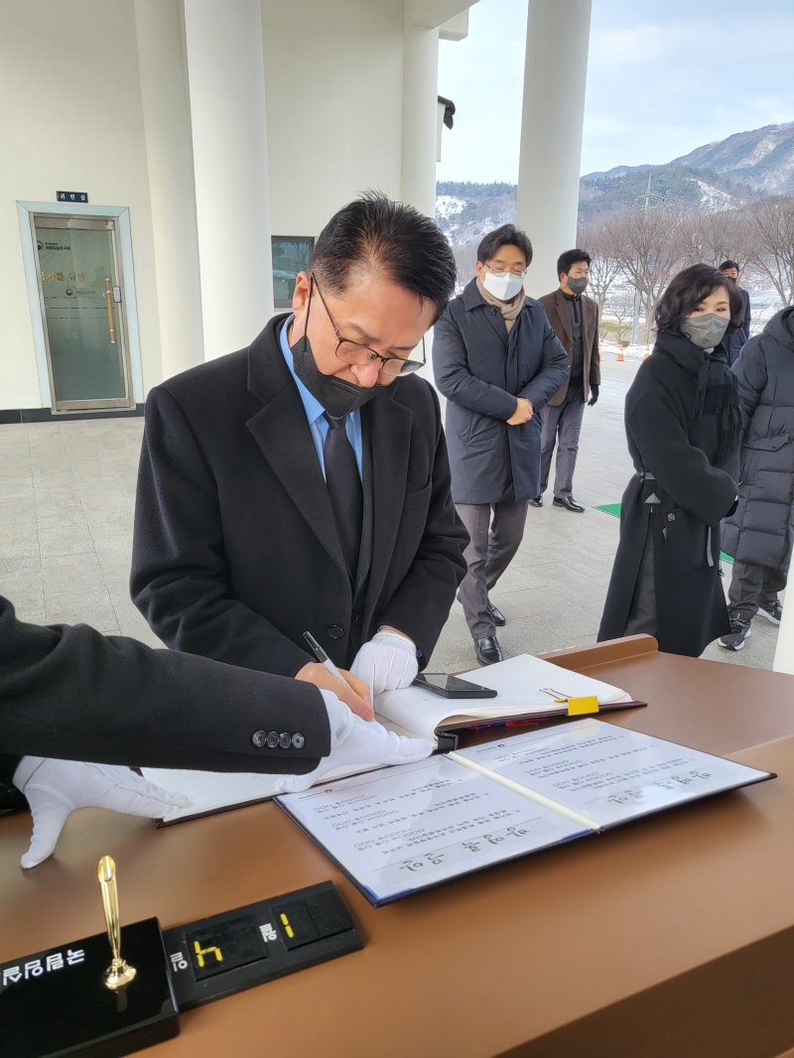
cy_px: 529
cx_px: 397
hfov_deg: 53.1
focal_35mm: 26
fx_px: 795
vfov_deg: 67.3
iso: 50
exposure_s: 1/182
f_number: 1.8
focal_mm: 4.25
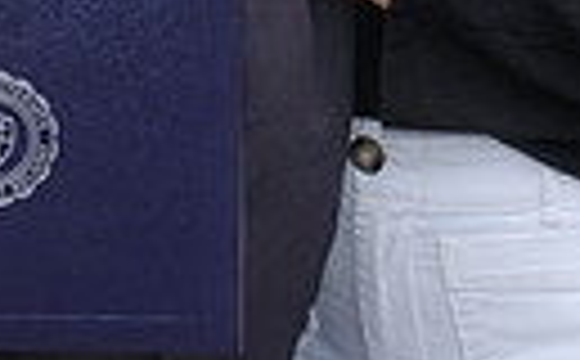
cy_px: -477
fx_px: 2949
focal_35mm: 187
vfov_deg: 6.7
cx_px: -31
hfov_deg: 11.1
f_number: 11
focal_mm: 23.4
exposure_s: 1/125
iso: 400
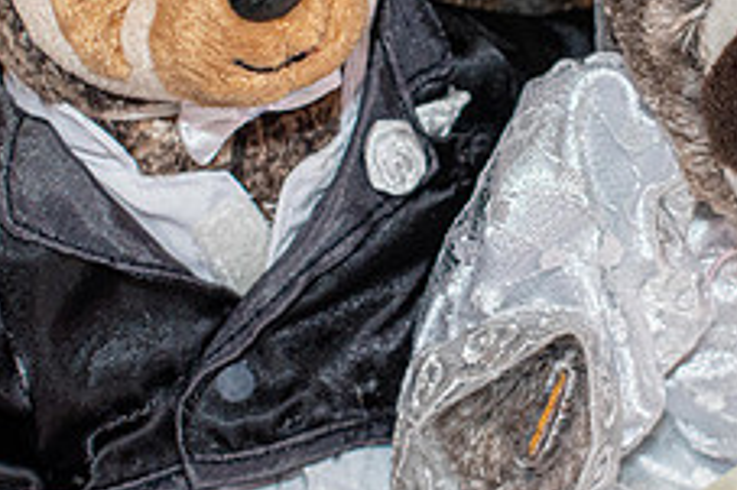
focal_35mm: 125
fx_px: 2557
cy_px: 113
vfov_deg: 10.9
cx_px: 536
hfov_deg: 16.3
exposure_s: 1/100
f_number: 5
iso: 800
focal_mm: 30
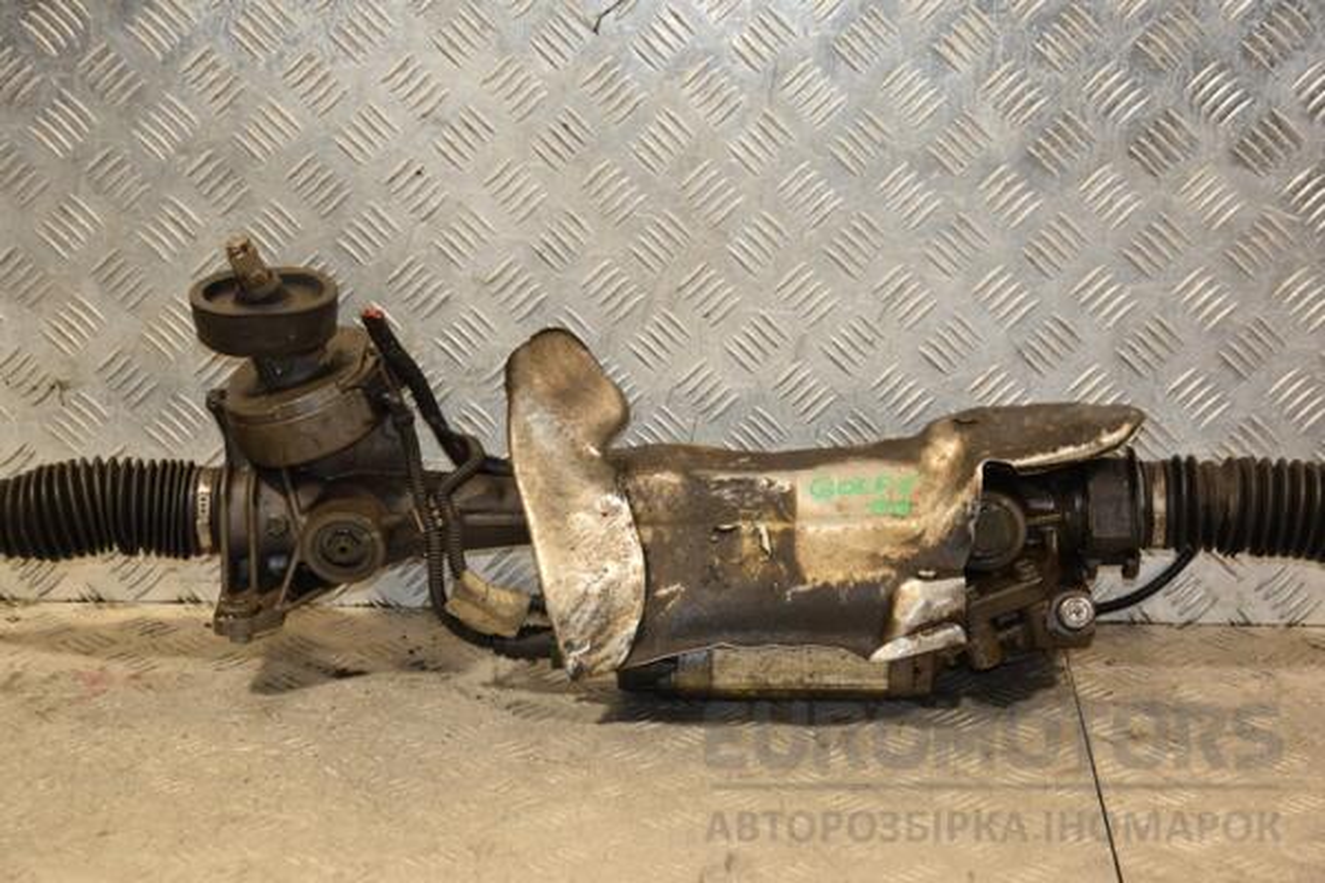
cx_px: 662
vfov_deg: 15.7
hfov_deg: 23.4
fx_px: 3202
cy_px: 442
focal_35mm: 87
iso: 800
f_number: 5
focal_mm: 58
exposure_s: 1/125
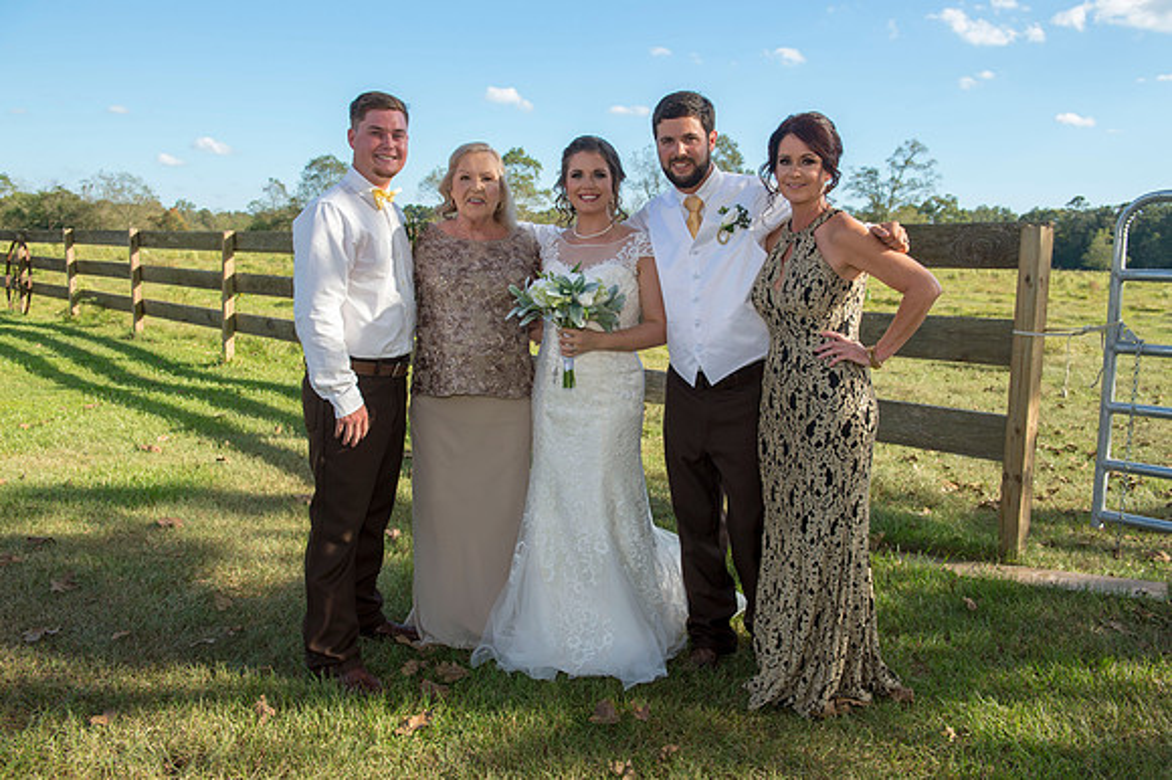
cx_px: 586
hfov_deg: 60.3
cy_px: 390
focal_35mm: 31
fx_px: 1009
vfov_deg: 42.3
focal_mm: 31
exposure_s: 1/320
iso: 200
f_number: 6.3
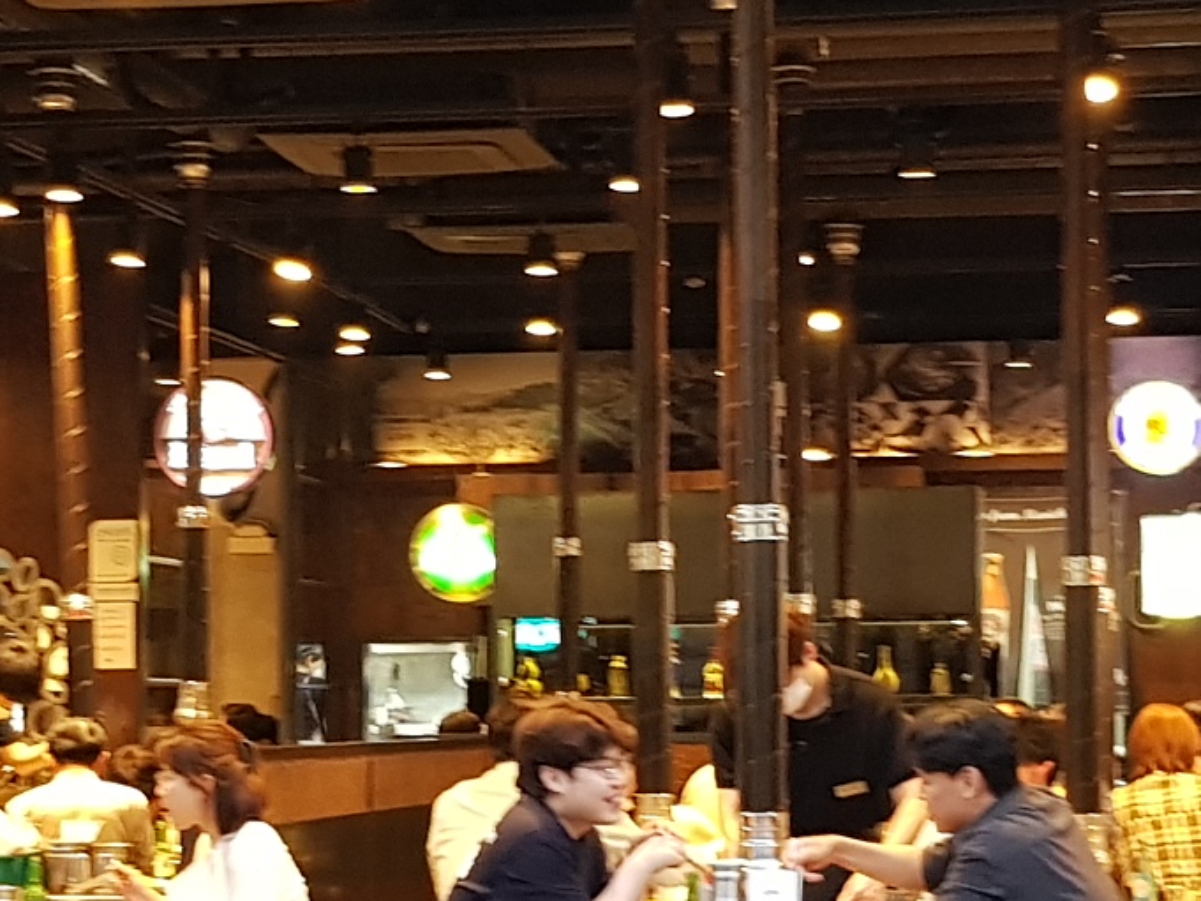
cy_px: 515
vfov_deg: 13.5
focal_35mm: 110
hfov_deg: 17.9
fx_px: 3817
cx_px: 460
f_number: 1.7
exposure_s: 1/13
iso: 250
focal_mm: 4.2
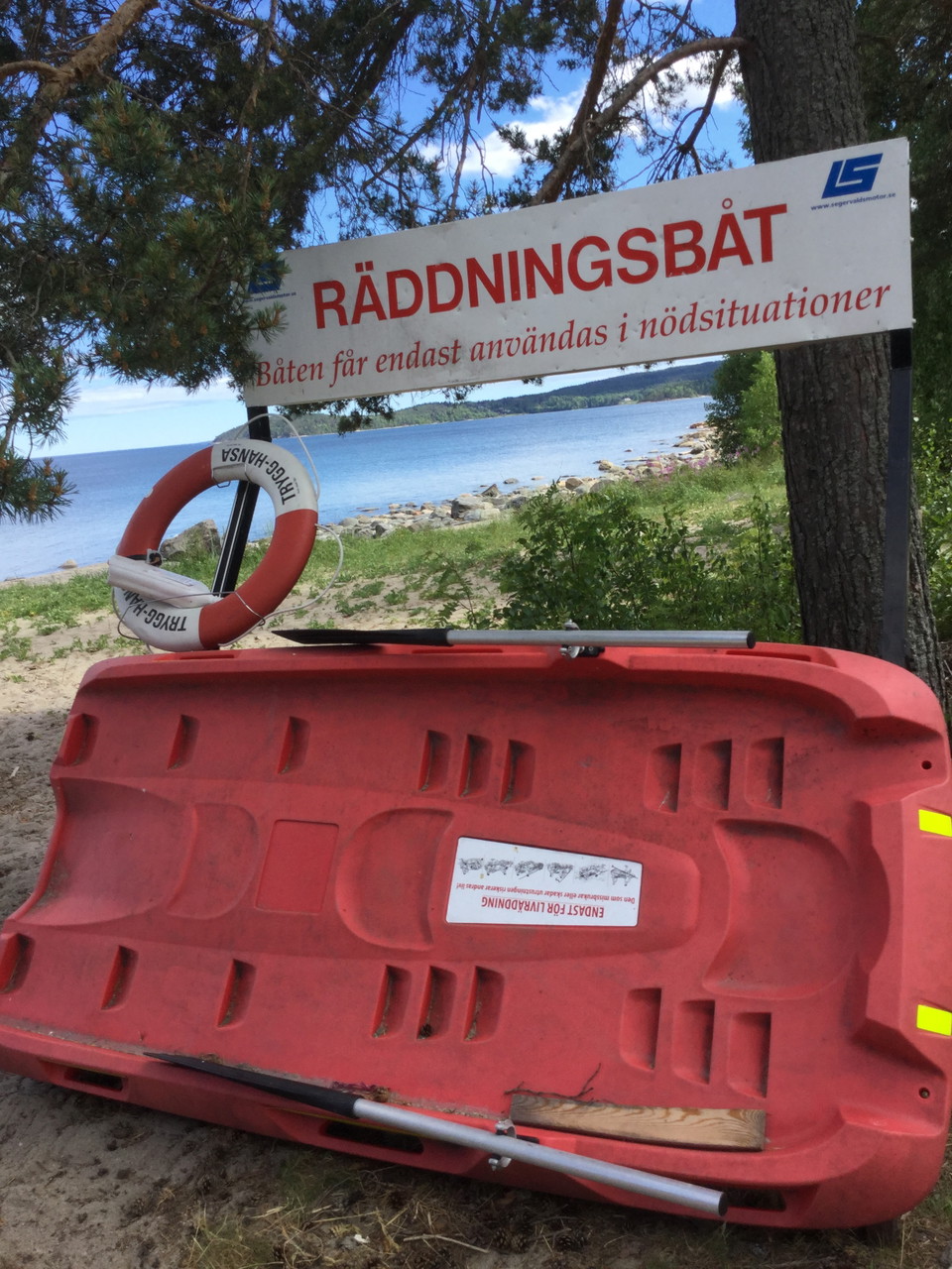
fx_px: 1137
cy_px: 634
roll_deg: +5.2
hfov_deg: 45.4
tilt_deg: -11.0
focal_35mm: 31
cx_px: 476
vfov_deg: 58.4
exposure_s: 1/715
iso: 25
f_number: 2.4
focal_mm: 3.3
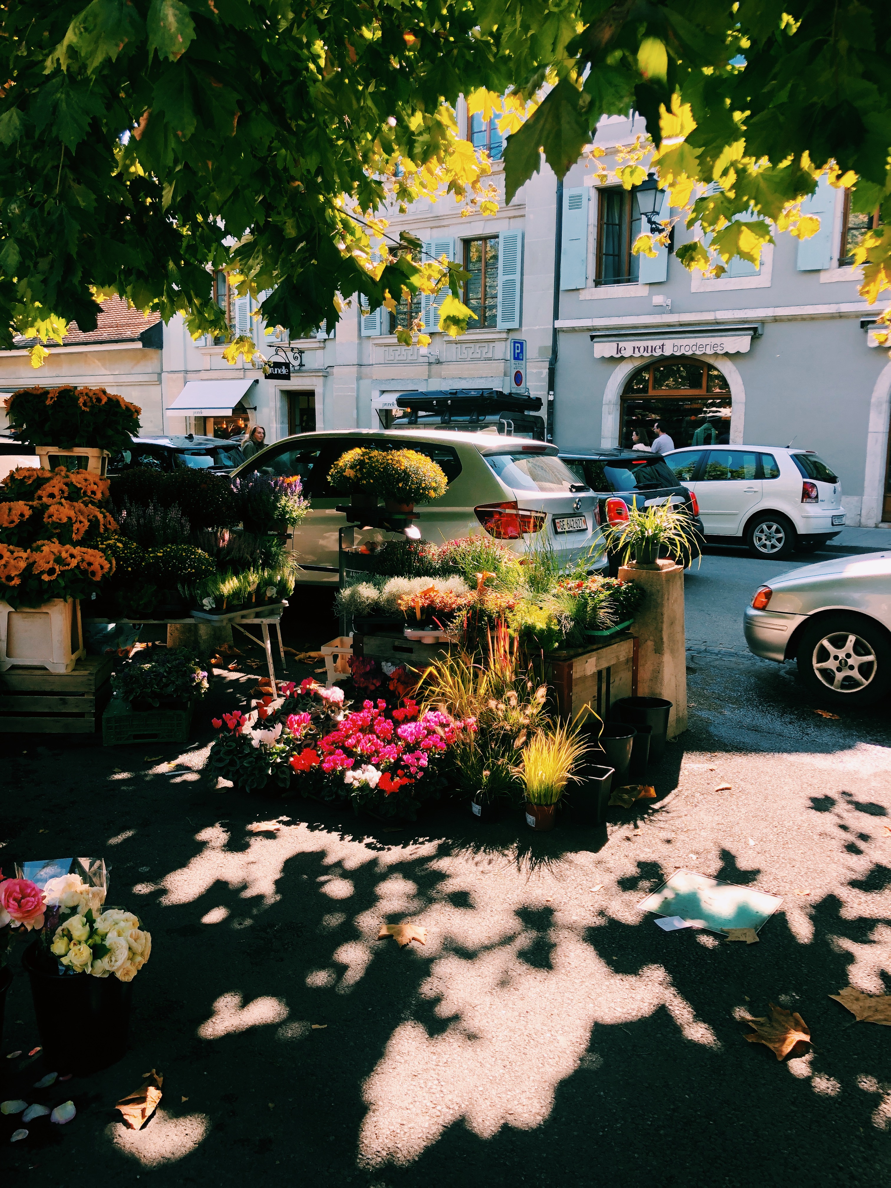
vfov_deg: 63.4
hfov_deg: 49.7
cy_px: 594
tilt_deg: -9.8
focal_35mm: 28
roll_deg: +0.5
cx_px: 446
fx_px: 961
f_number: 1.8
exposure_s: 1/214
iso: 20
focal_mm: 4
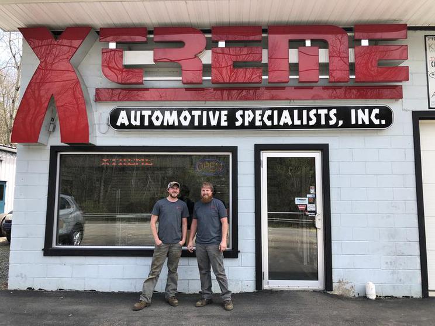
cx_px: 218
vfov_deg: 49.7
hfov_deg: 63.4
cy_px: 163
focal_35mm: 28
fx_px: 352
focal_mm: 4
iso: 20
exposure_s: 1/578
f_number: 1.8
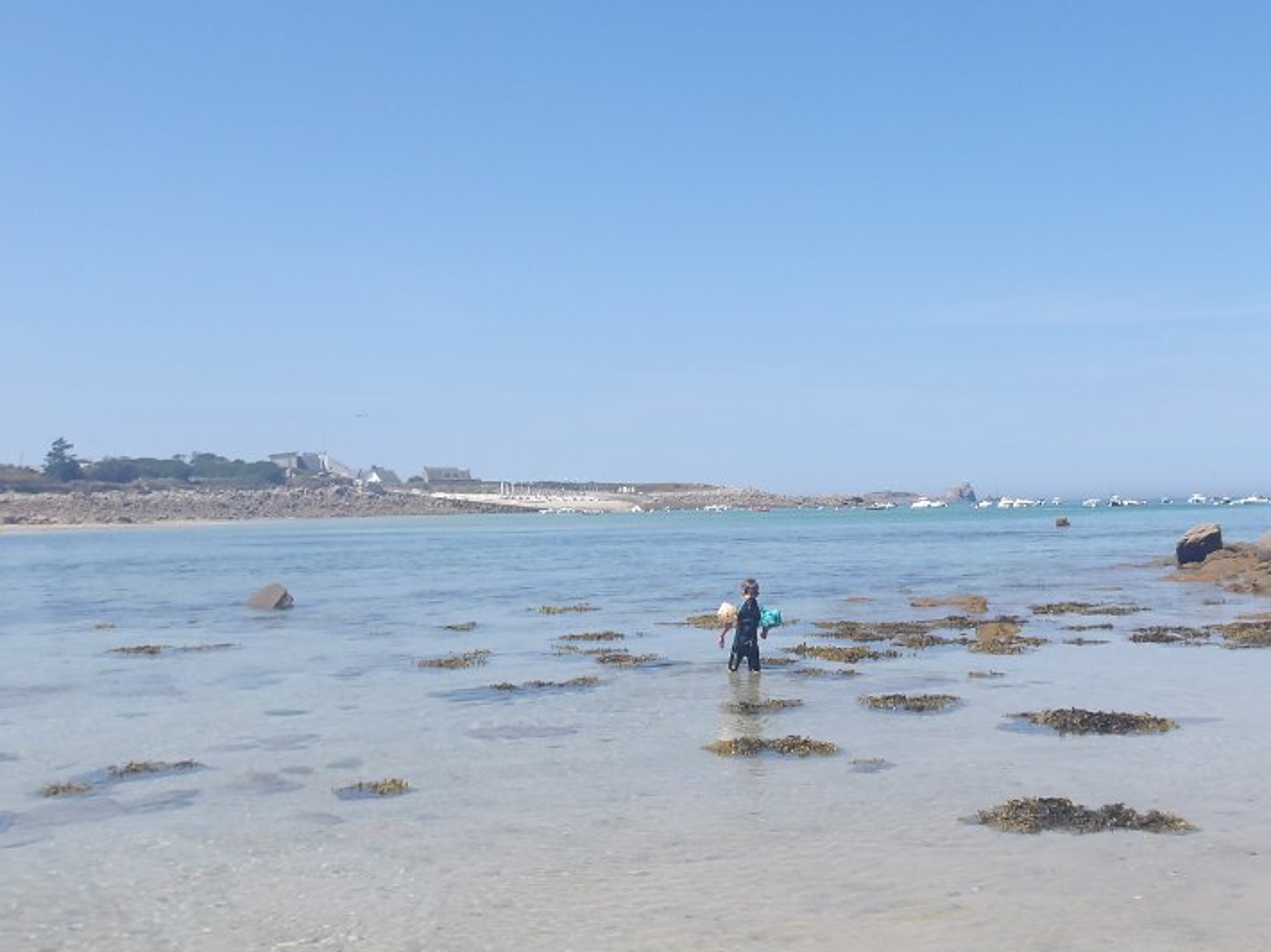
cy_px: 491
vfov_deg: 33.6
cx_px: 766
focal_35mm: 43
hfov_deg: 43.6
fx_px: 1578
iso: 100
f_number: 10.4
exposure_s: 1/103
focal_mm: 4.9
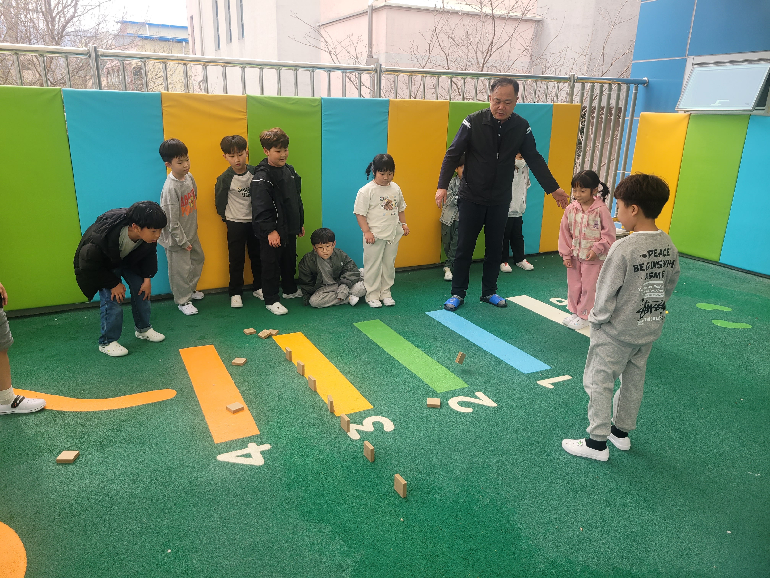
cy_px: 289
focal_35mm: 26
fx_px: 578
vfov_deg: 53.1
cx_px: 385
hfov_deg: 67.3
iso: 40
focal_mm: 5.4
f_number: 1.8
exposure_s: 1/339
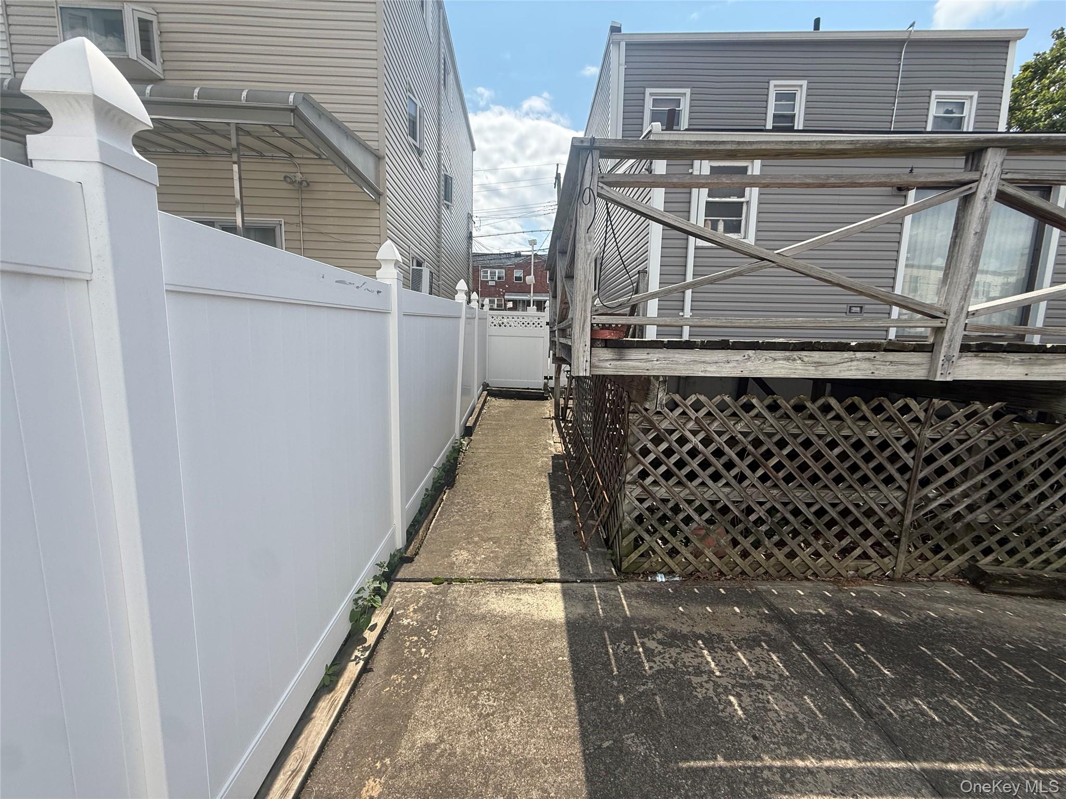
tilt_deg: -7.7
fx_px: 431
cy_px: 400
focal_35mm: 14
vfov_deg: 85.7
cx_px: 533
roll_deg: -1.4
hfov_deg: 102.1
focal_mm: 2.22
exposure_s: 1/1698
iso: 64
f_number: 2.2
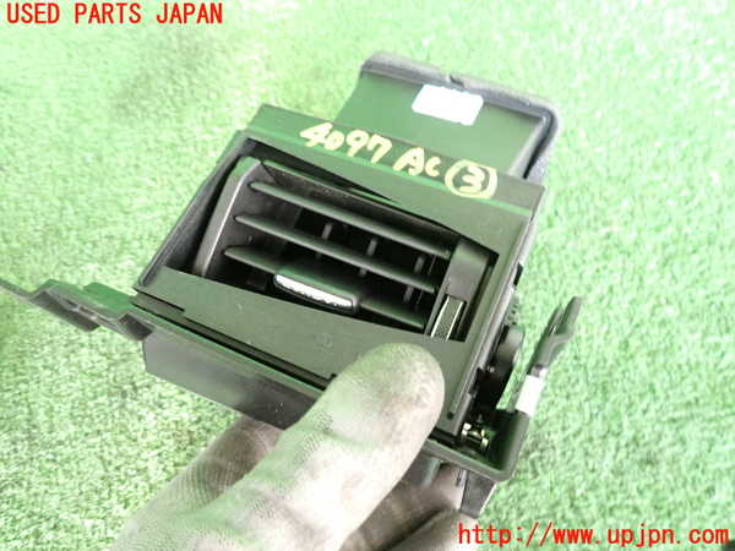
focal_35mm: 25
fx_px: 531
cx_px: 368
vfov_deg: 54.9
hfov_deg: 69.4
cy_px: 276
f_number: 2
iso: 500
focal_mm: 4.5
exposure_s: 1/30
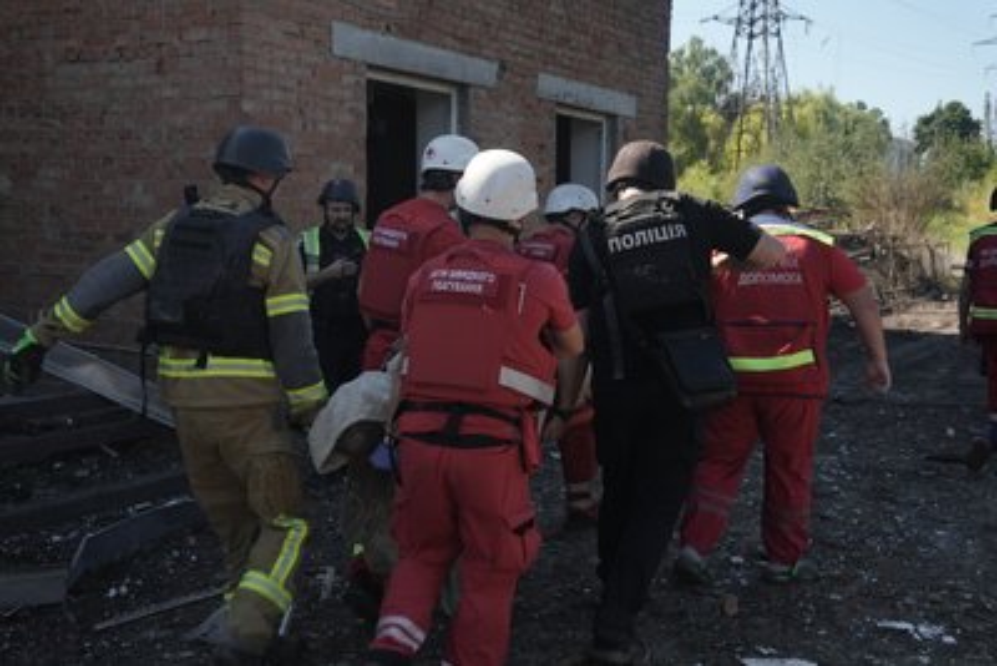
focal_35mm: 39
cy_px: 333
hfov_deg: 49.5
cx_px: 498
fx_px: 1080
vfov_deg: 34.2
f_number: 5.6
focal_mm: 39
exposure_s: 1/125
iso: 1000
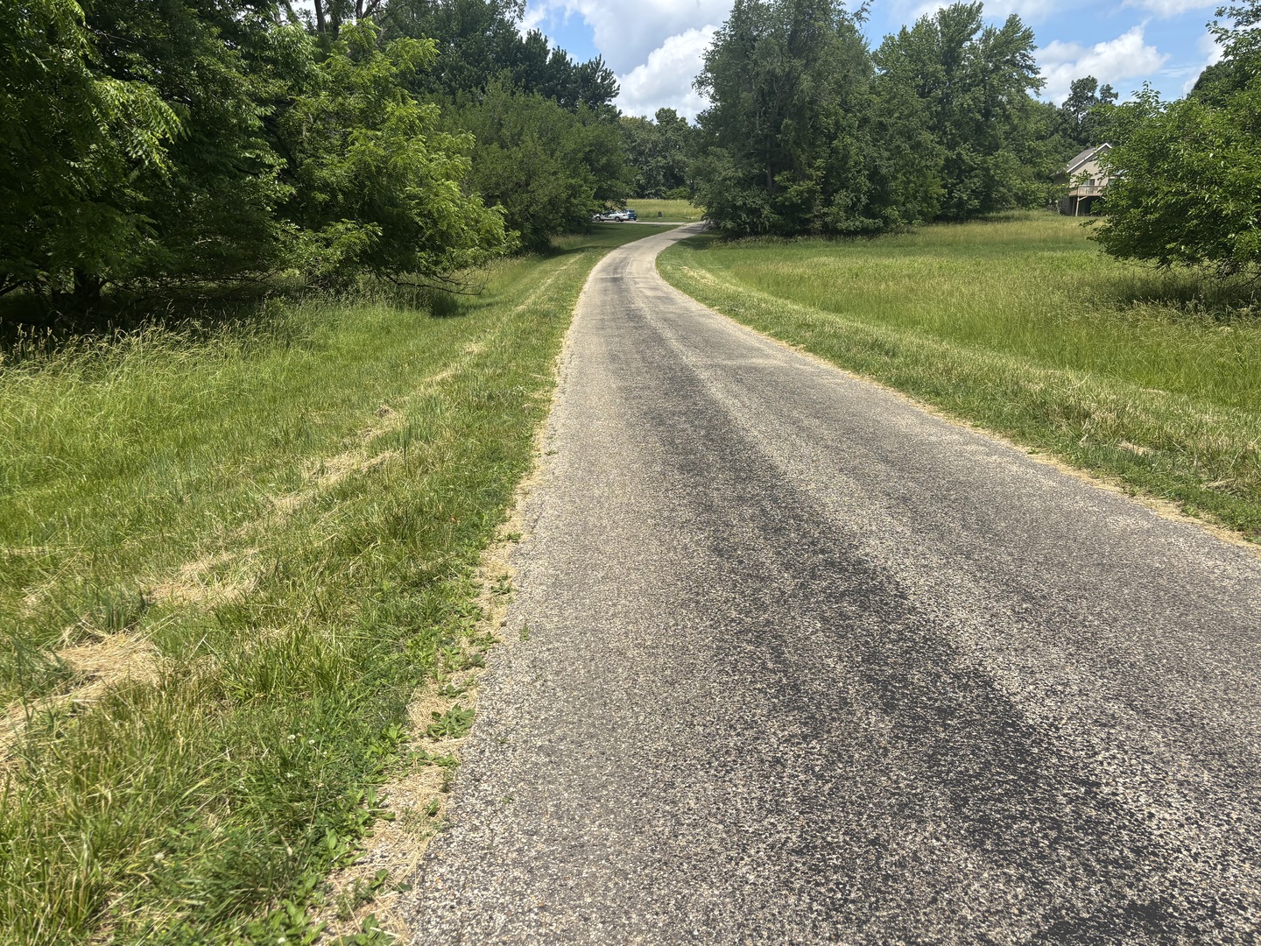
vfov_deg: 53.1
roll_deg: +0.6
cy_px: 473
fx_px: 947
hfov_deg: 67.3
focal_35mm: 26
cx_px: 630
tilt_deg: -14.2
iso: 50
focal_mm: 5.96
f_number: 1.6
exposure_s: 1/3650
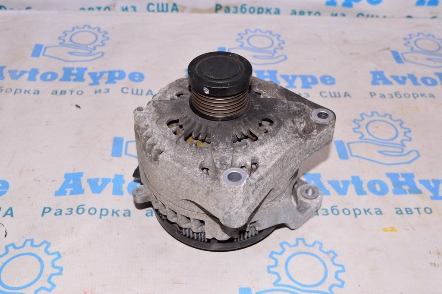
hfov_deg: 45.0
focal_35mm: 44
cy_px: 147
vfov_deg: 30.8
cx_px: 221
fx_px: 534
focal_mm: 29
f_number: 8
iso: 1600
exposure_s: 1/200
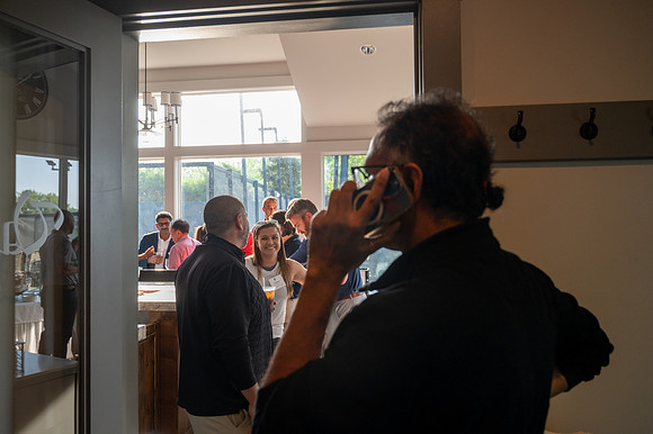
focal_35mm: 31
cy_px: 217
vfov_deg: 42.3
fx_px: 562
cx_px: 326
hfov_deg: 60.3
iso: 640
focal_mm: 31
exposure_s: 1/200
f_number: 4.5
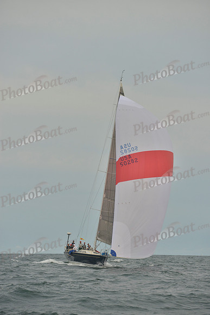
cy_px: 158
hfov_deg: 10.2
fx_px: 1180
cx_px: 105
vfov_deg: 15.2
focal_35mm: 135
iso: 400
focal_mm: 135
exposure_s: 1/640
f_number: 5
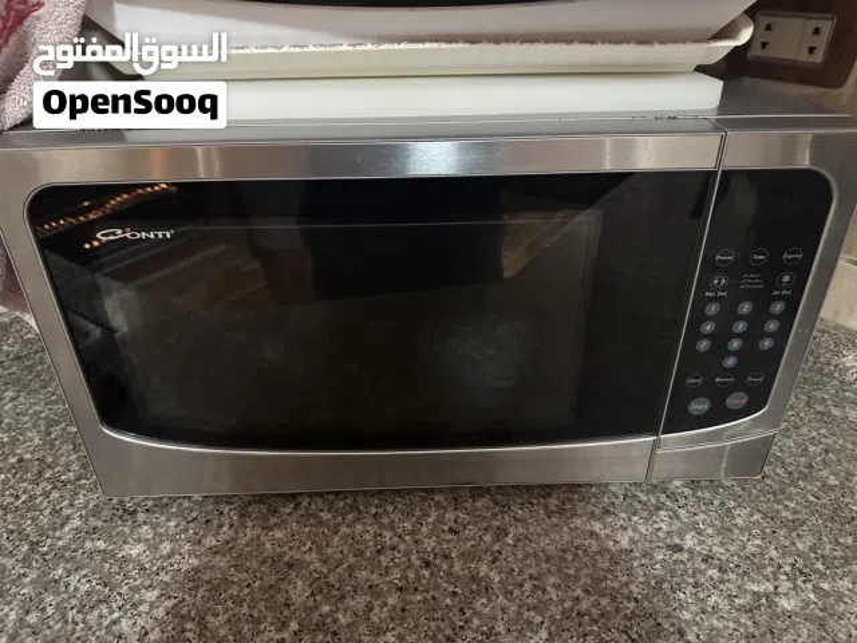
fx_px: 594
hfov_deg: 71.6
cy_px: 322
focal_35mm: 24
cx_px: 428
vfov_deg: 56.8
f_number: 1.78
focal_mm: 6.86
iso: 1000
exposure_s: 1/30
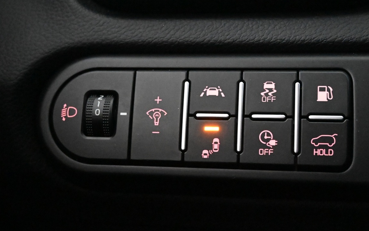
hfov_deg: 36.2
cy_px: 121
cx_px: 209
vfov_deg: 23.1
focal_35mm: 56
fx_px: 563
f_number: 4.5
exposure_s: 1/40
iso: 14400
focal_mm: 26
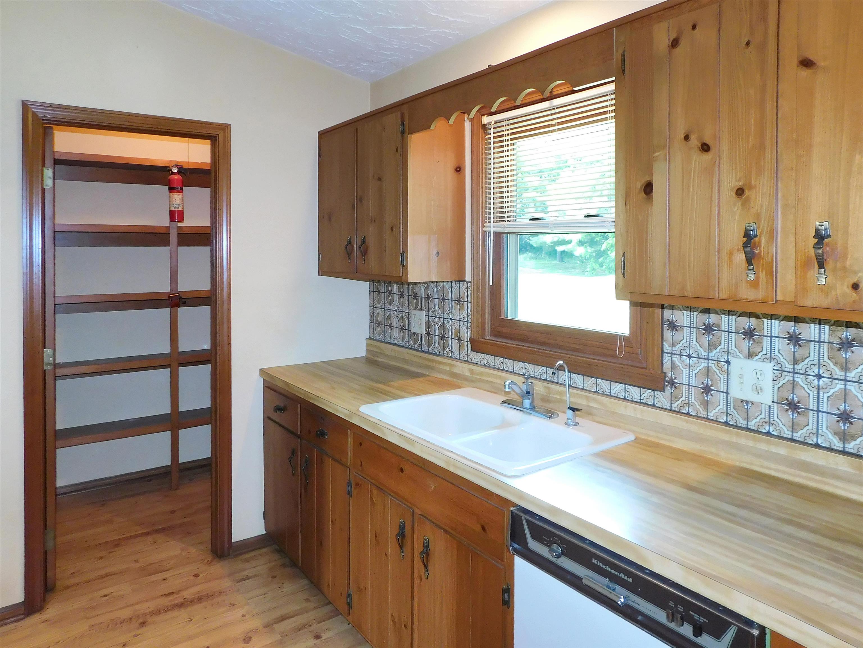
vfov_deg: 58.9
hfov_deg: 73.9
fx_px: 573
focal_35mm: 23
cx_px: 432
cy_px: 324
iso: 200
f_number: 3
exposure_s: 1/30
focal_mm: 4
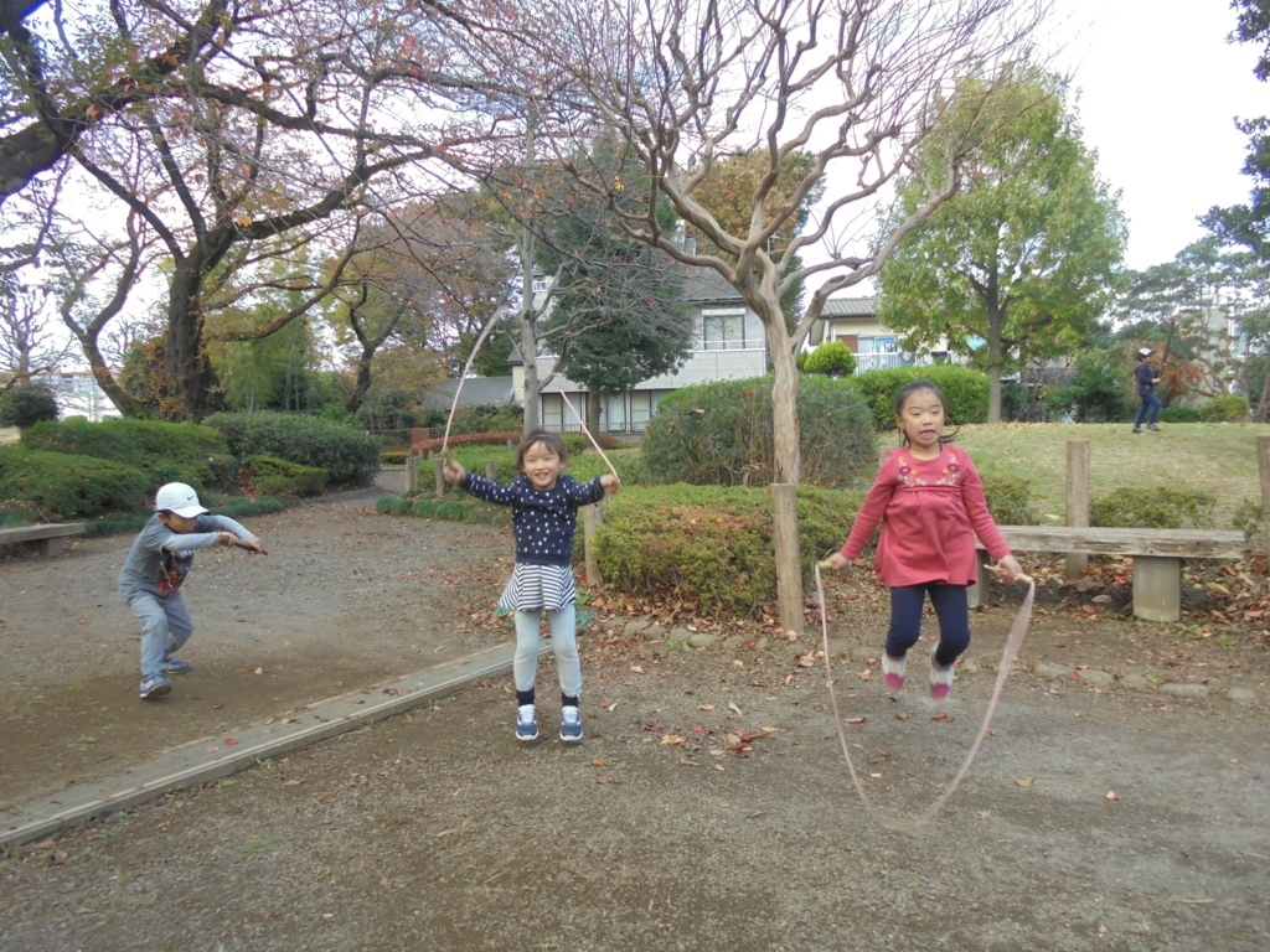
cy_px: 476
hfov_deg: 67.3
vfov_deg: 53.1
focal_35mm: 26
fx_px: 954
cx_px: 635
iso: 100
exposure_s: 1/160
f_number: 3.5
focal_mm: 4.6
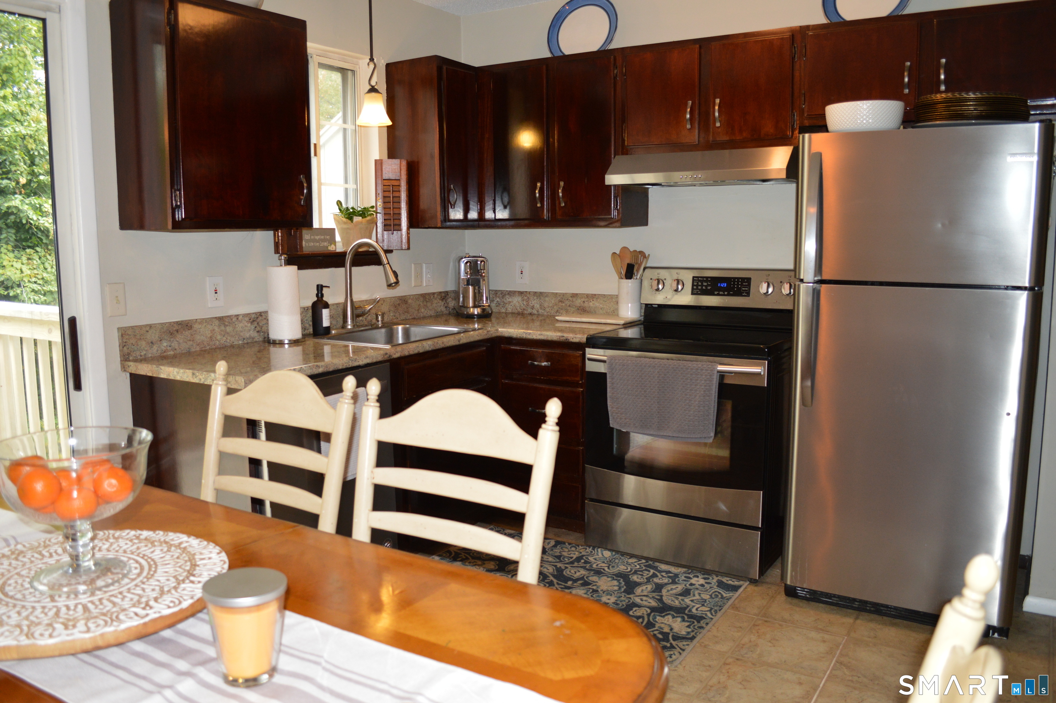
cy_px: 352
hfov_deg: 67.4
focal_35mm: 27
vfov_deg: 47.9
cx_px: 528
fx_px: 791
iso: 560
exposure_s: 1/60
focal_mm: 18
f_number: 3.5
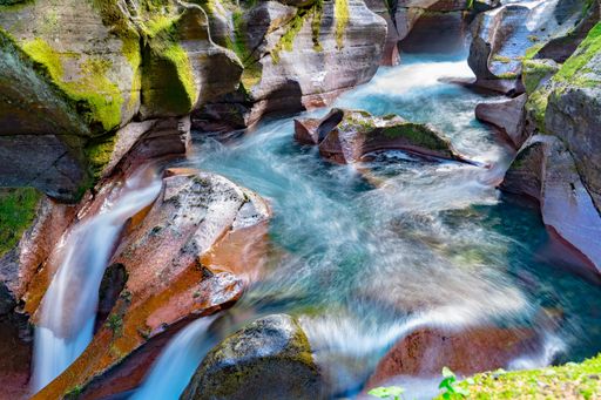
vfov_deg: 46.4
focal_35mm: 28
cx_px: 300
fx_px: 467
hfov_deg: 65.5
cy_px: 200
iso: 100
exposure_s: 1.6
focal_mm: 28
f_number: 8
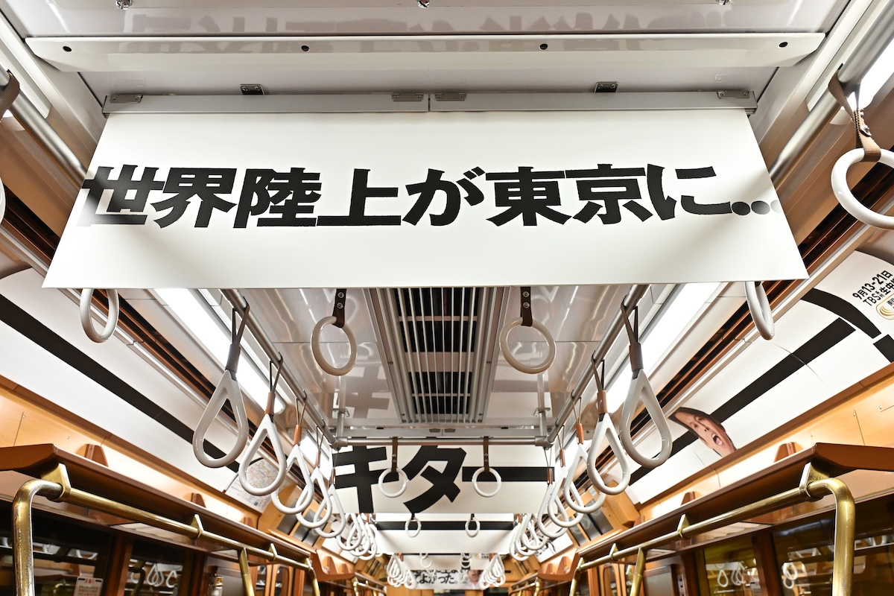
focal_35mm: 28
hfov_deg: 66.4
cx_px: 447
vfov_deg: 47.2
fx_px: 683
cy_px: 298
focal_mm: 27.5
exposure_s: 1/60
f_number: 8
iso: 2500
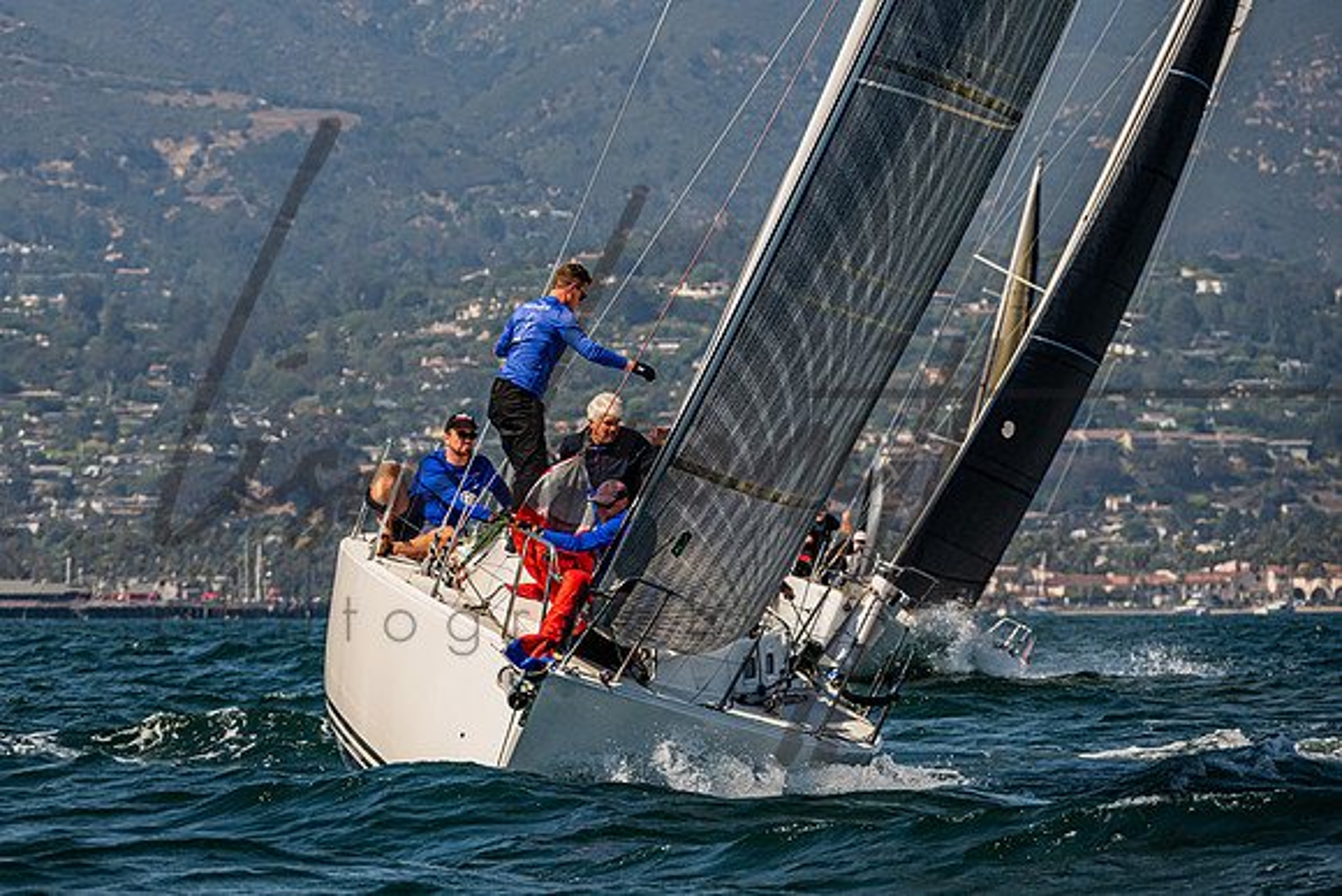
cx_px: 523
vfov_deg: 4.2
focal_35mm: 329
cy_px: 328
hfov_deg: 6.3
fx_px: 12275
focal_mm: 240
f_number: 8
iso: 500
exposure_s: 1/2500
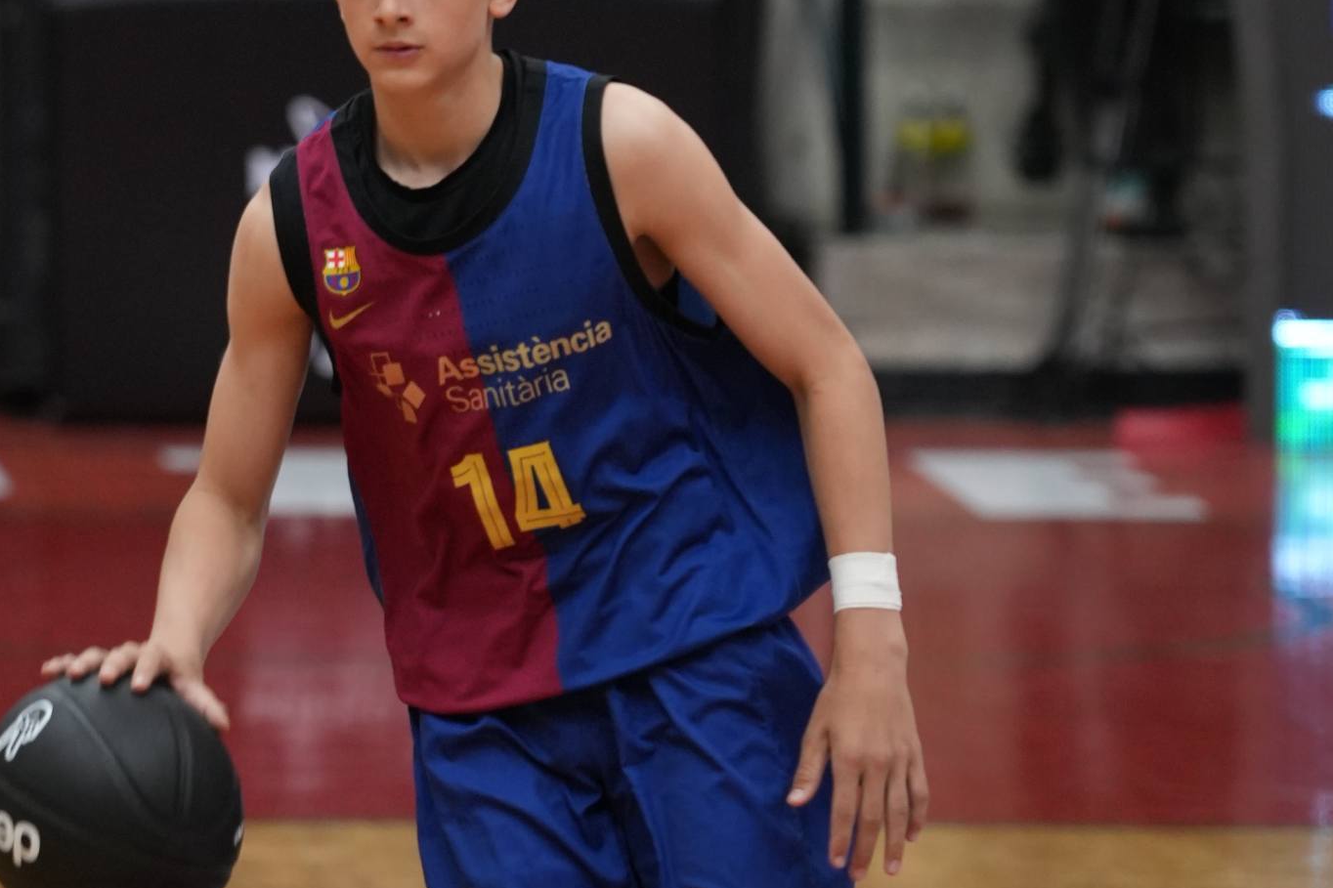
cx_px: 401
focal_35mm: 348
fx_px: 12884
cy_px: 375
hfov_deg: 5.9
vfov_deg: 3.9
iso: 1000
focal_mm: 159.8
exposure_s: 1/500
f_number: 2.8
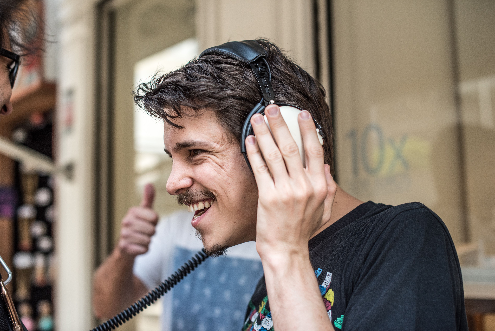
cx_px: 248
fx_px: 688
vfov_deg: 27.0
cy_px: 166
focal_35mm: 50
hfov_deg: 39.6
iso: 400
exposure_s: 1/2000
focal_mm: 50
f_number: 2.8
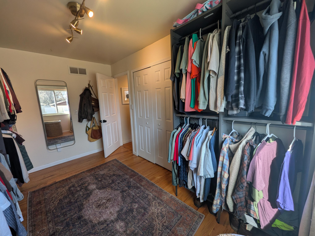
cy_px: 118
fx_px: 127
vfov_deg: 85.7
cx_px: 158
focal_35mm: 14
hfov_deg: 102.1
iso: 57
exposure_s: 1/120
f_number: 2.2
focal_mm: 1.85
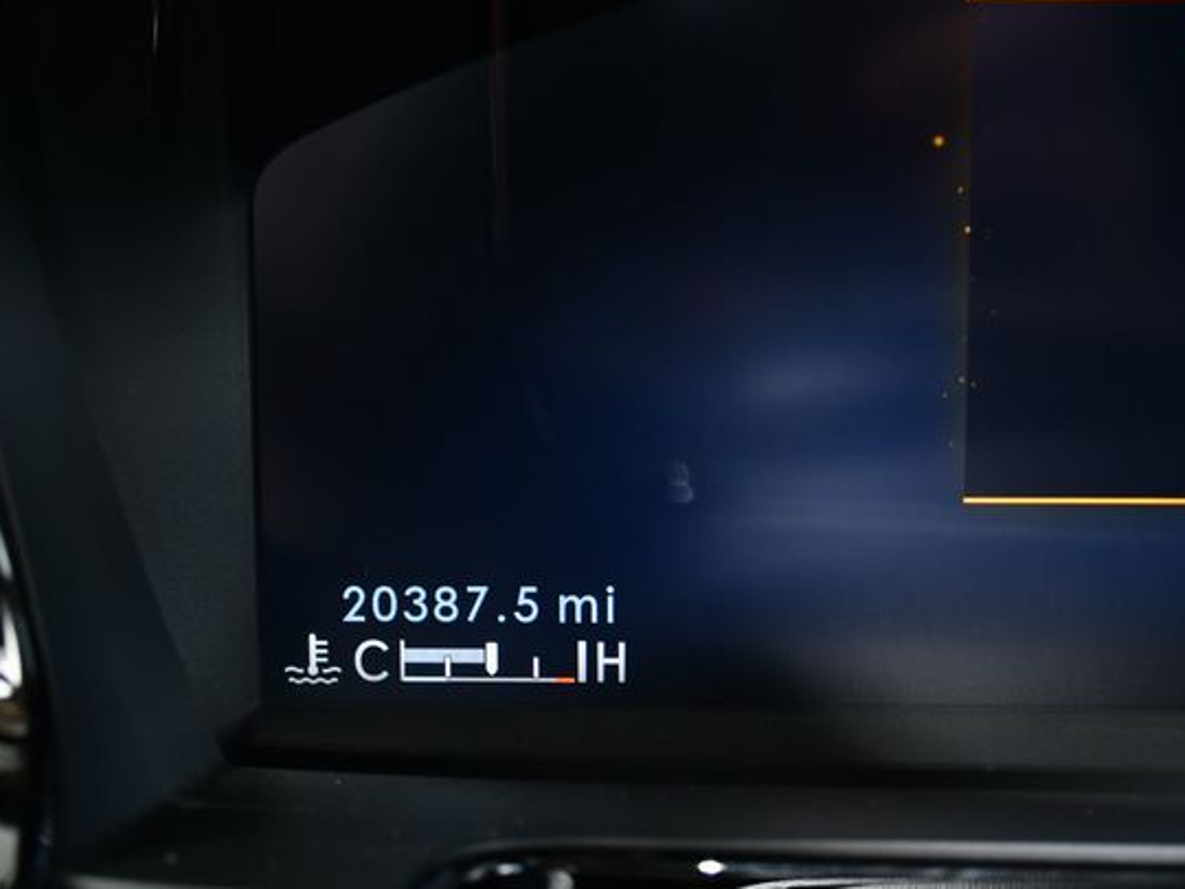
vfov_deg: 20.2
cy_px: 463
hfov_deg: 26.7
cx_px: 549
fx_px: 2499
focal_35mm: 73
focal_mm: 32
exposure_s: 1/80
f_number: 4.8
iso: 400
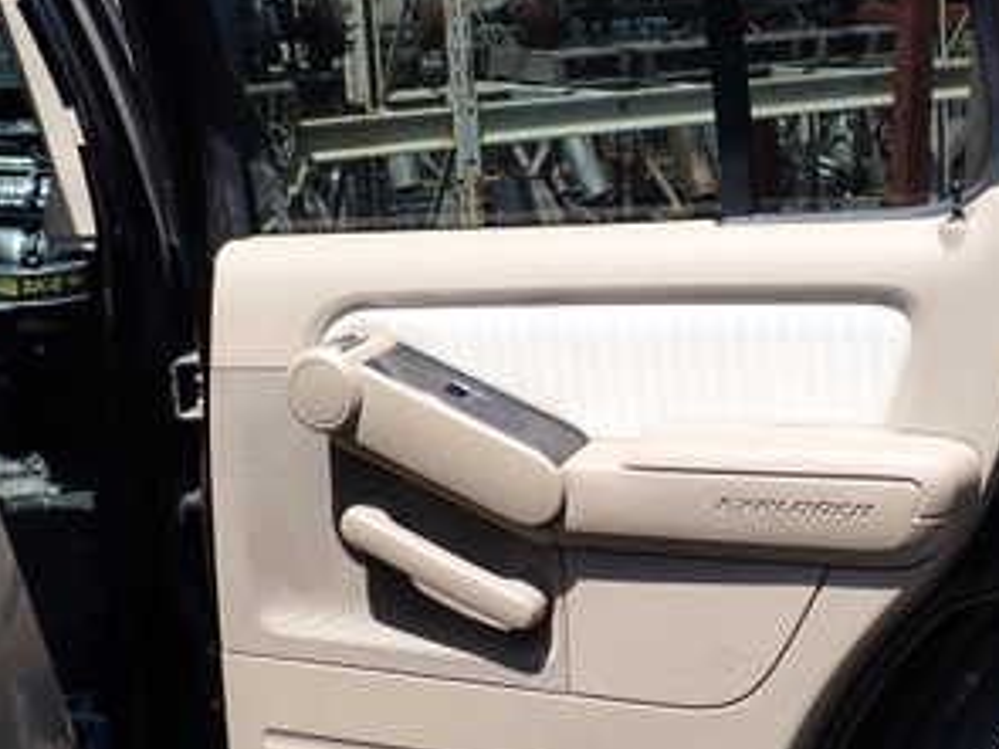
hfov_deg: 31.7
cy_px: 291
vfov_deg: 24.0
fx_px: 1760
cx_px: 545
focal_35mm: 61
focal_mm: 5.4
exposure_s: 1/500
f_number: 3.2
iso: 100
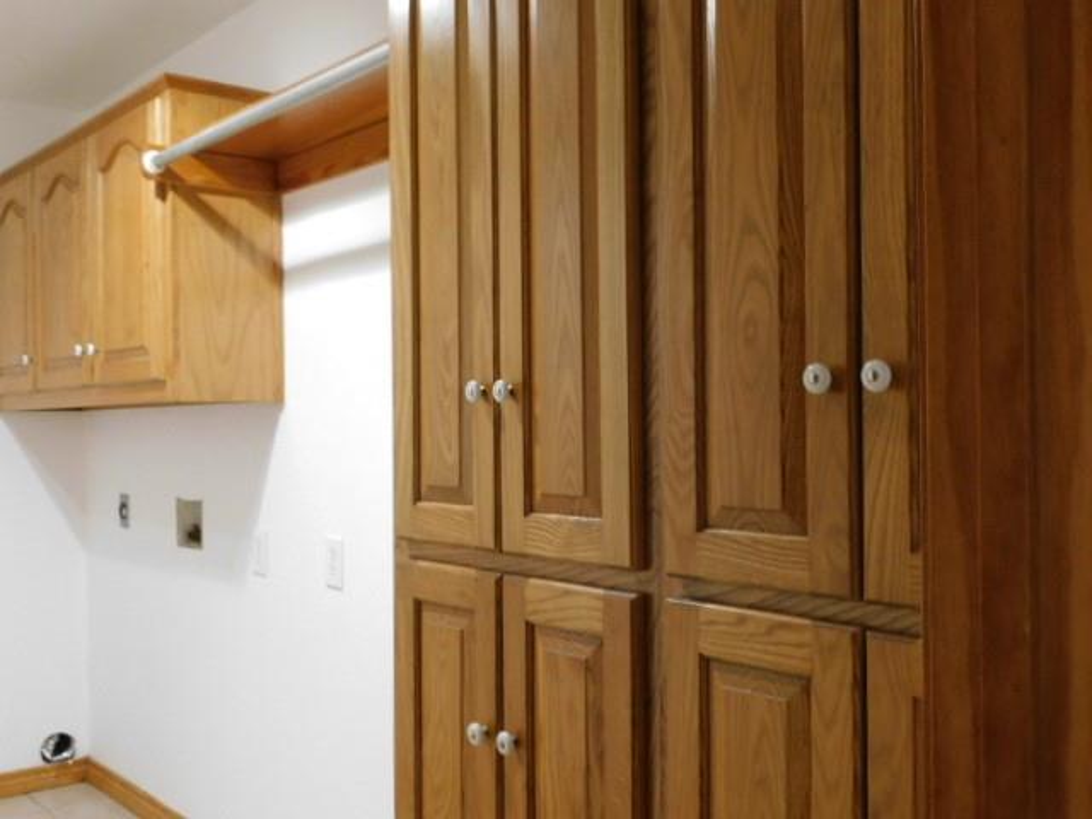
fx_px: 1136
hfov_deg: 51.4
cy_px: 410
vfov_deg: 39.7
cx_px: 546
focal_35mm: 36
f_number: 3.5
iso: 400
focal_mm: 6.3
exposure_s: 1/8
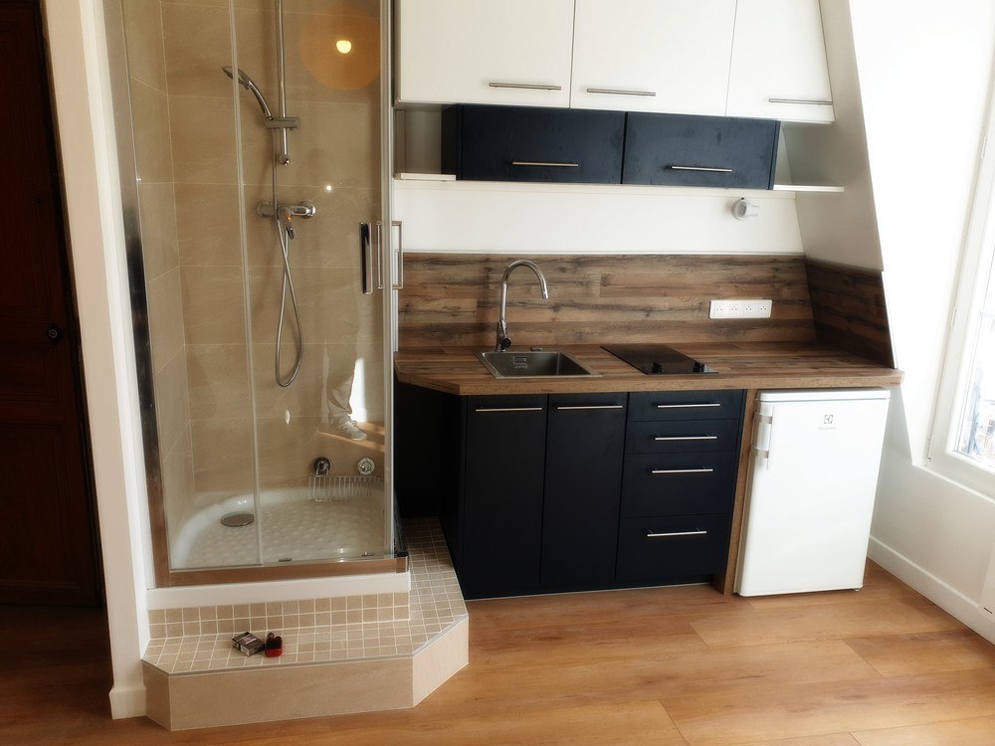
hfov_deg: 67.3
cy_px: 373
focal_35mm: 26
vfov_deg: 53.1
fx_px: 747
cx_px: 498
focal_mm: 4.3
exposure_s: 1/129
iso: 50
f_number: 2.4
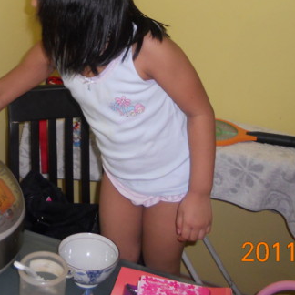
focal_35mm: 59
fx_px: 569
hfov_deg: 28.7
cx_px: 77
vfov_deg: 28.1
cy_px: 37
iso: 200
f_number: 3.2
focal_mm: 4.9
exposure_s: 1/25
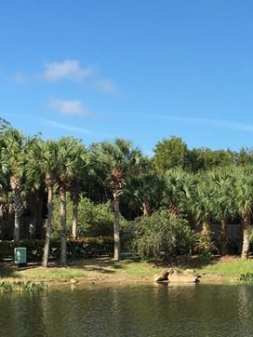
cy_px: 225
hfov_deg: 17.2
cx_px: 305
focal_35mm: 82
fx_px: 798
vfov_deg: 23.7
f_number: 2.2
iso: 25
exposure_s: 1/1012
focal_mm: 4.15
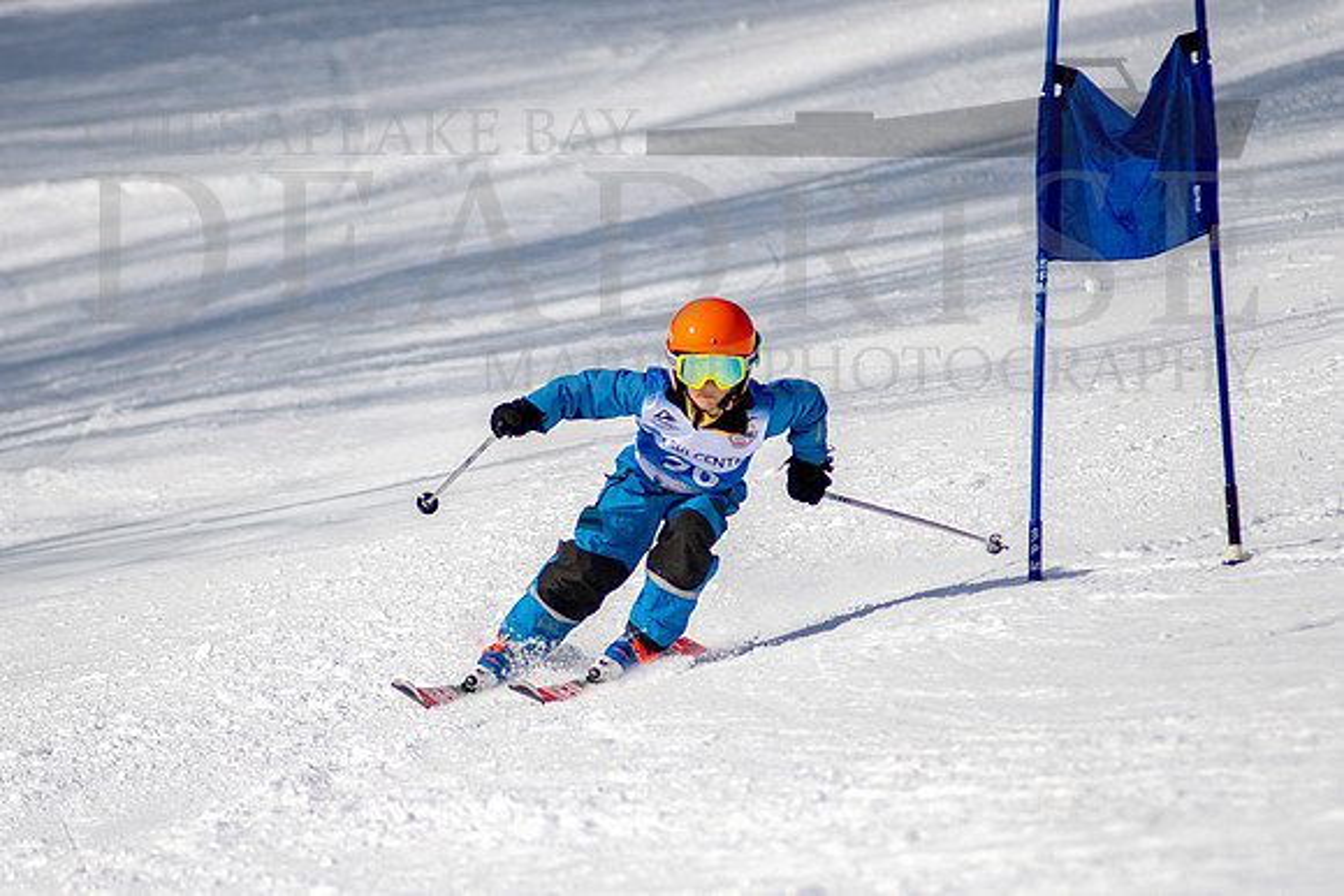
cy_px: 518
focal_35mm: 677
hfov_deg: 3.0
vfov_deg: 2.0
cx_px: 590
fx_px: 25268
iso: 100
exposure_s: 1/6400
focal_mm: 300
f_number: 2.8
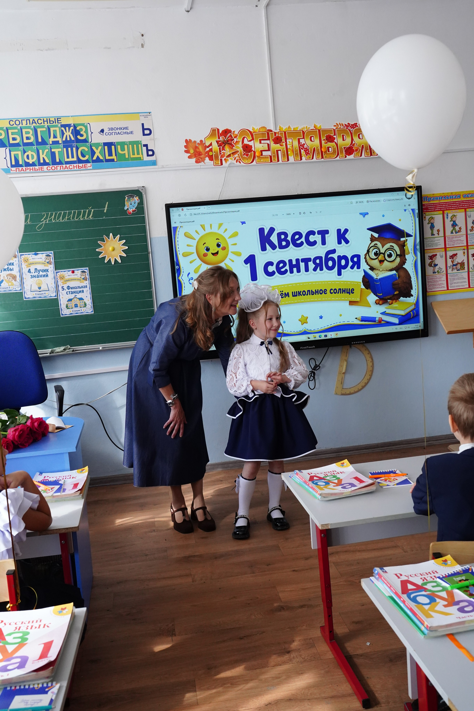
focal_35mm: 34
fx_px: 671
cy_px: 356
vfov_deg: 55.8
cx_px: 237
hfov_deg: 38.9
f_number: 8
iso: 4000
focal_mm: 34
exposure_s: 1/320
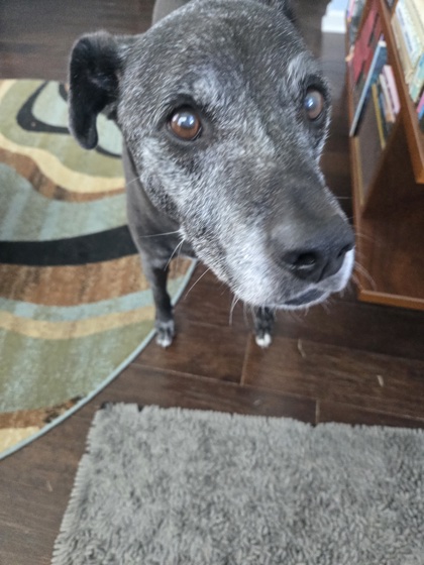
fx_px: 376
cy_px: 282
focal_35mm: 23
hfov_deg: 58.9
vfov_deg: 73.9
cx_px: 212
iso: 800
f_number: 1.8
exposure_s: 1/60
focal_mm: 5.4
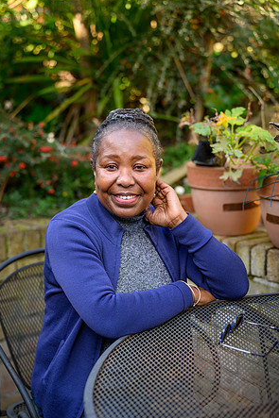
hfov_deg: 22.2
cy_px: 208
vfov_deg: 32.9
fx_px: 710
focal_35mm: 61
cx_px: 140
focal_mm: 60
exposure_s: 1/400
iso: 360
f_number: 2.4
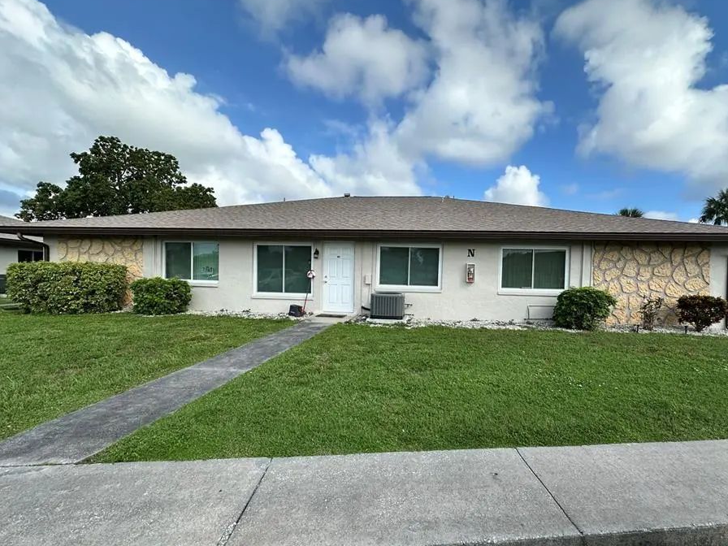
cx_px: 402
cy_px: 287
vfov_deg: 78.0
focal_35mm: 16
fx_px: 336
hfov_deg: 94.2
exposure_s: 1/1575
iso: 50
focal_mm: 2.22
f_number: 2.2
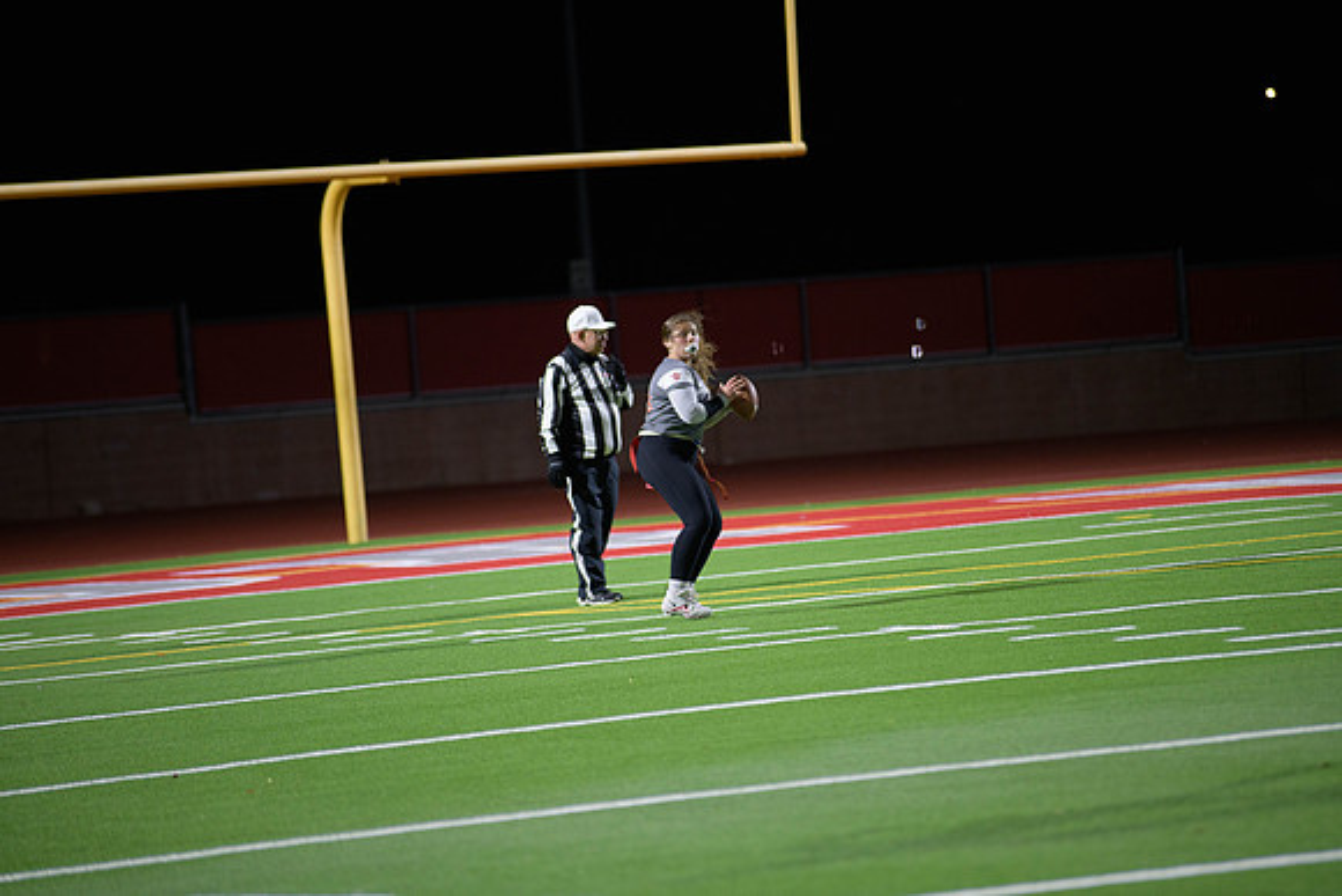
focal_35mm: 200
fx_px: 7457
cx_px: 671
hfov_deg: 10.3
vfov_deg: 6.9
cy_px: 448
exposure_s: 1/200
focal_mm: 200
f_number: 2.8
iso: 1400
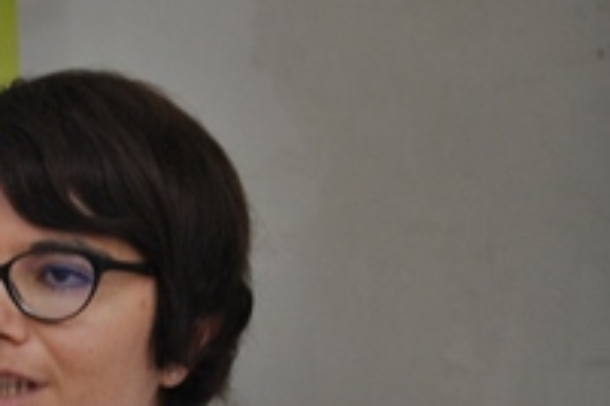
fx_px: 4449
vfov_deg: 5.2
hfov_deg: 7.8
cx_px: 27
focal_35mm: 263
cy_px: 403
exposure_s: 1/30
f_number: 5.6
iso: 360
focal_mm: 55
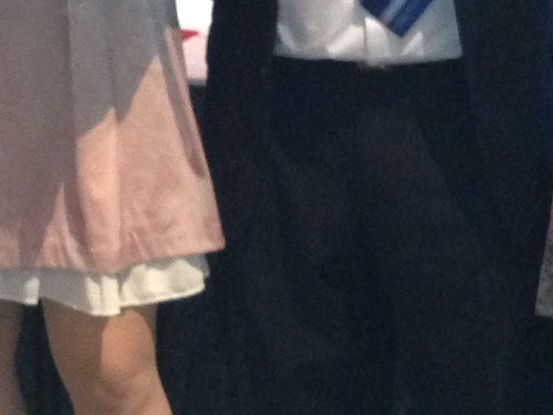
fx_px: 2636
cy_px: 1
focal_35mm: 165
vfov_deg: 8.9
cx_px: 135
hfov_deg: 11.9
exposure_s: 1/17
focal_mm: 4.13
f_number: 2.4
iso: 320
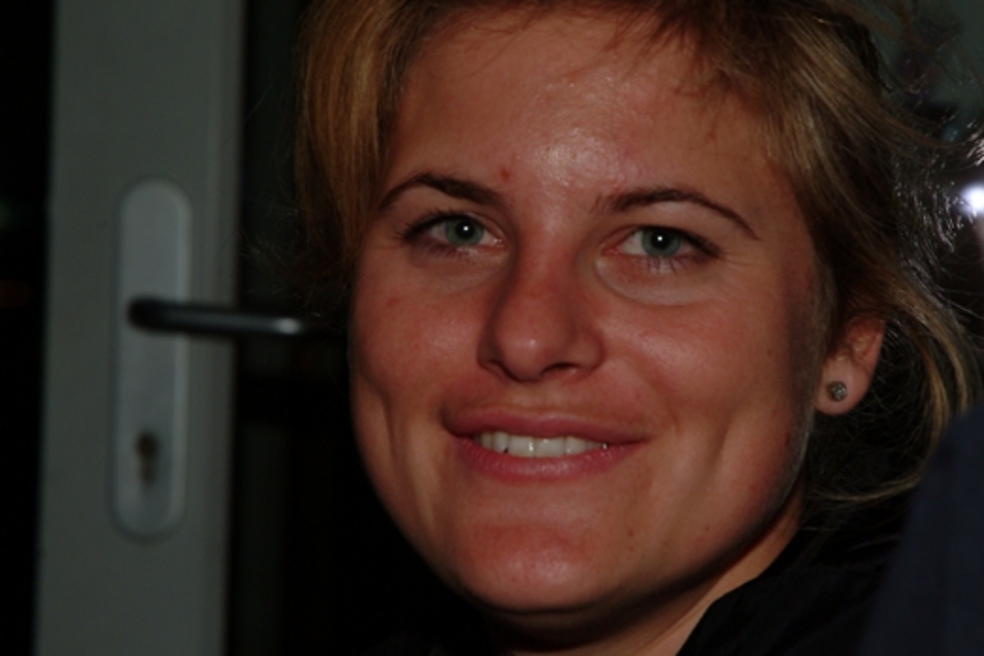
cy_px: 261
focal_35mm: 161
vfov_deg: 8.5
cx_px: 543
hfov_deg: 12.8
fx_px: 4400
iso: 100
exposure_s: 1/60
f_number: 6.7
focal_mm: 70
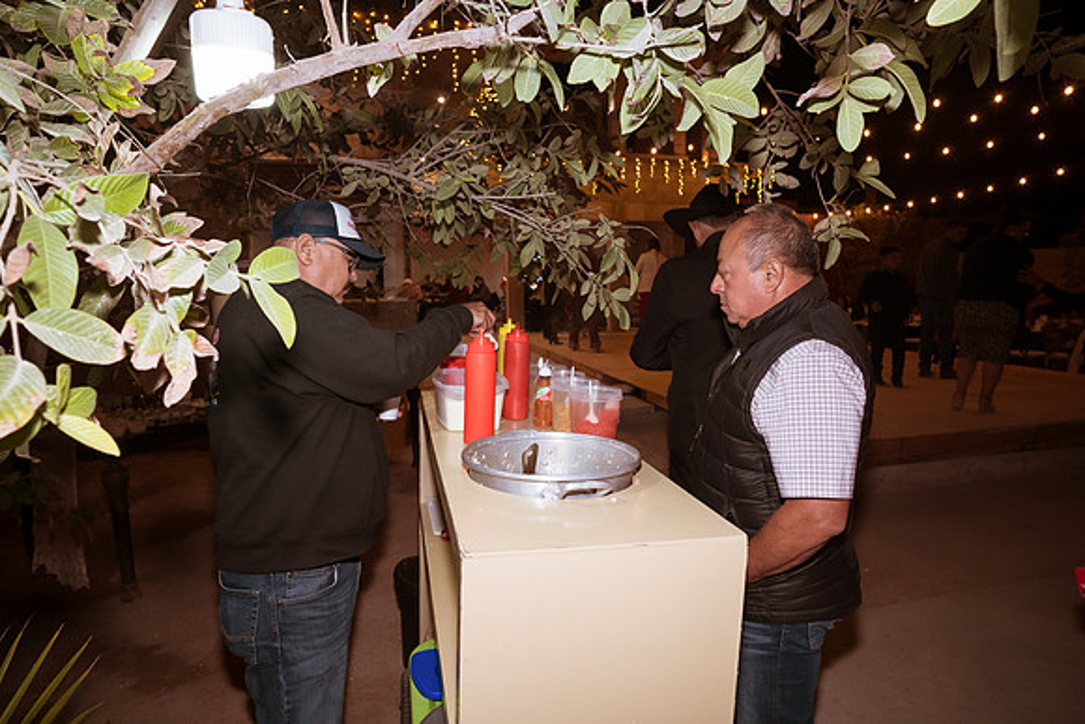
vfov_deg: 62.0
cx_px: 542
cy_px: 362
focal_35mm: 20
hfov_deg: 84.0
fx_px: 603
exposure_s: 1/80
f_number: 6.3
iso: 3200
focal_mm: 20
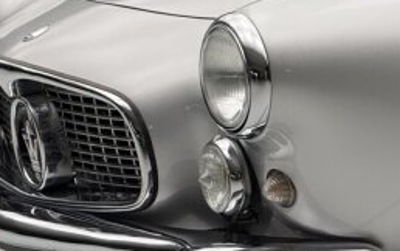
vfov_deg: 4.2
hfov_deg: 6.6
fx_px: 3438
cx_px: 381
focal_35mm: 315
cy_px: 153
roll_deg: +1.9
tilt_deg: -8.7
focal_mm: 15.66
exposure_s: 1/99
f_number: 2.8
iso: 125
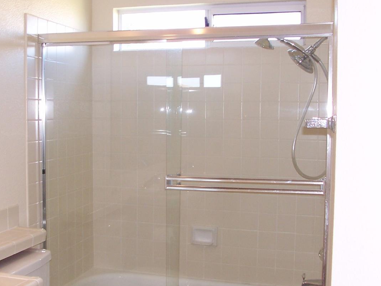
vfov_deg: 29.7
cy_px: 152
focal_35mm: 49
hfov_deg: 38.8
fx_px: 539
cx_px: 153
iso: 140
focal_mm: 6
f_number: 2.8
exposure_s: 1/60
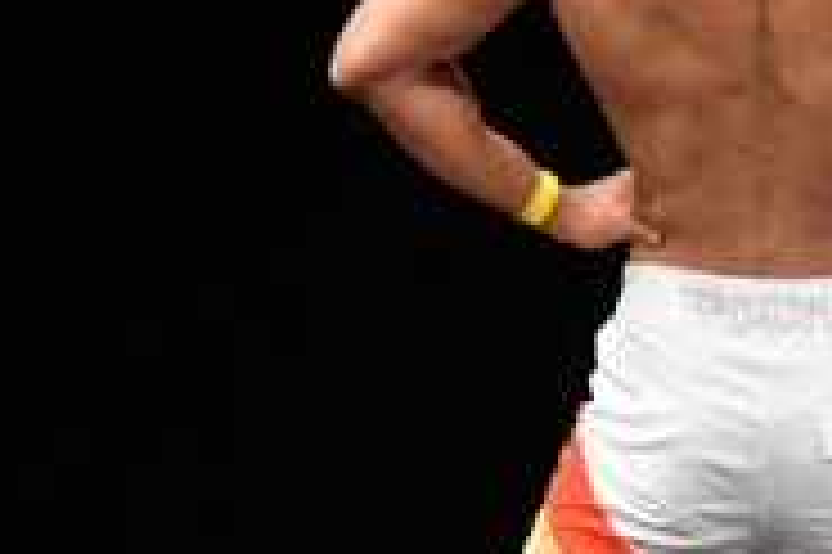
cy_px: 401
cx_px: 933
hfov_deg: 1.8
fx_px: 26115
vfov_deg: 1.2
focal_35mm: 1131
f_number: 5.6
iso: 3200
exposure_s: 1/400
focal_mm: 180
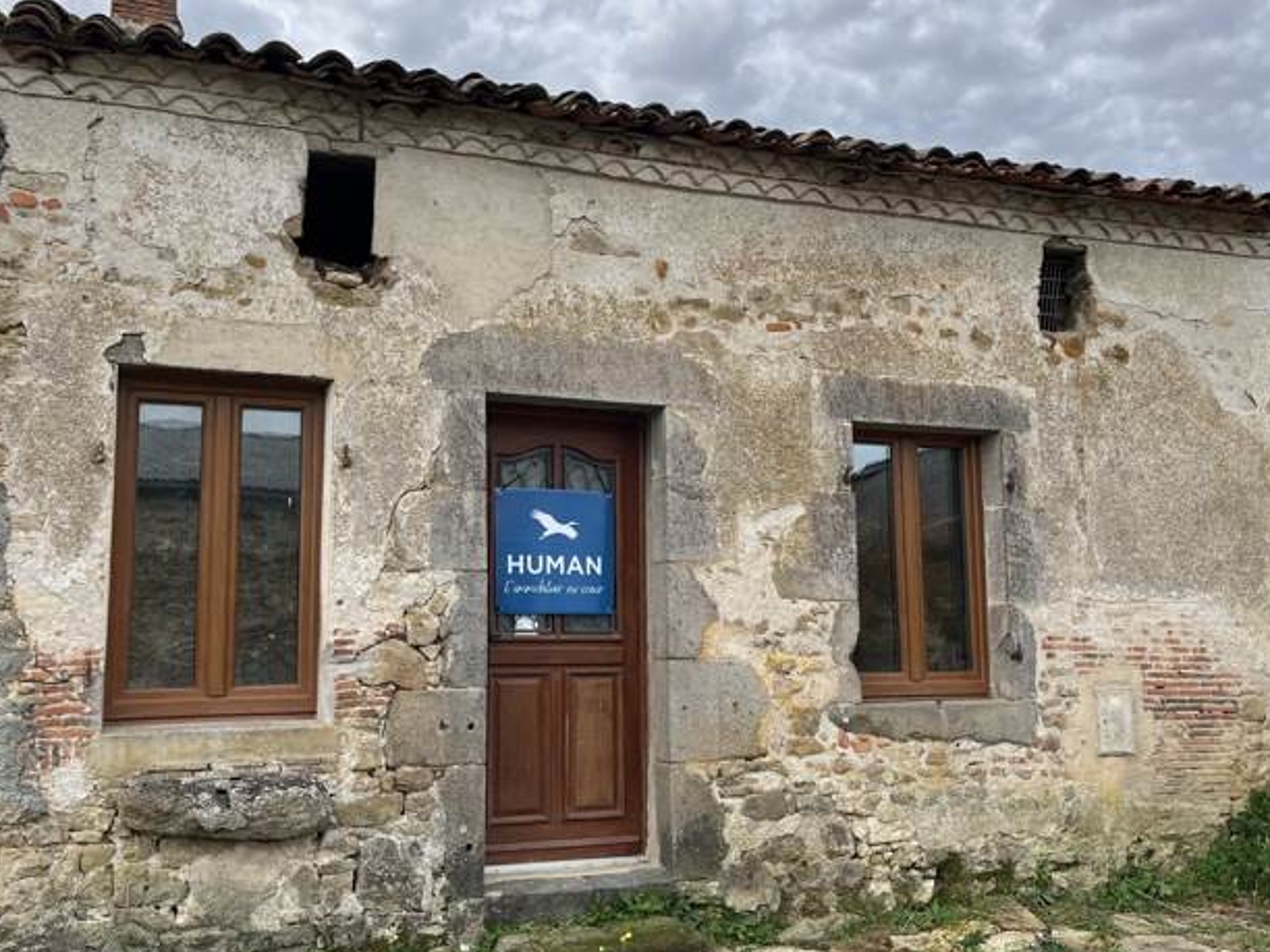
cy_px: 473
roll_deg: +0.7
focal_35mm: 34
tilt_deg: +7.3
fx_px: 1247
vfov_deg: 41.8
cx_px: 633
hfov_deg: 54.0
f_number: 1.6
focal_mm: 5.1
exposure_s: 1/1117
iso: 50
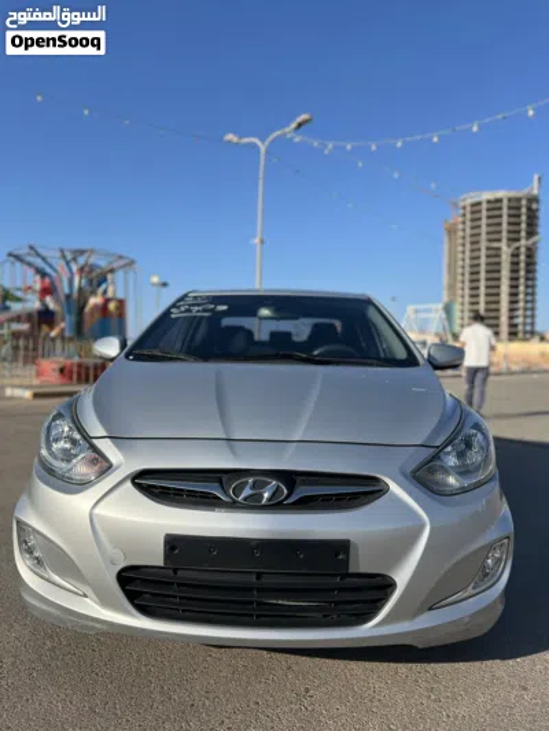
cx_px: 274
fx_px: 550
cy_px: 366
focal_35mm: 26
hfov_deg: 53.1
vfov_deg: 67.3
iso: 50
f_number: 1.5
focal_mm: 5.7
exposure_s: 1/4630
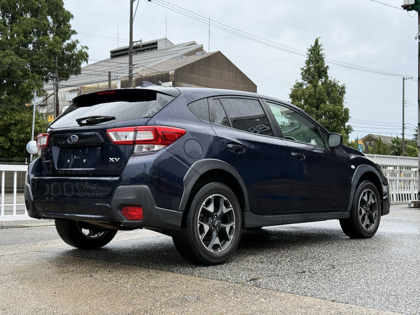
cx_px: 210
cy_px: 158
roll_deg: -0.2
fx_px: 582
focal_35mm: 48
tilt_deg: +2.2
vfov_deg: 30.3
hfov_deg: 39.7
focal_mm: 6.76
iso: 80
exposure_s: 1/1085
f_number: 1.78
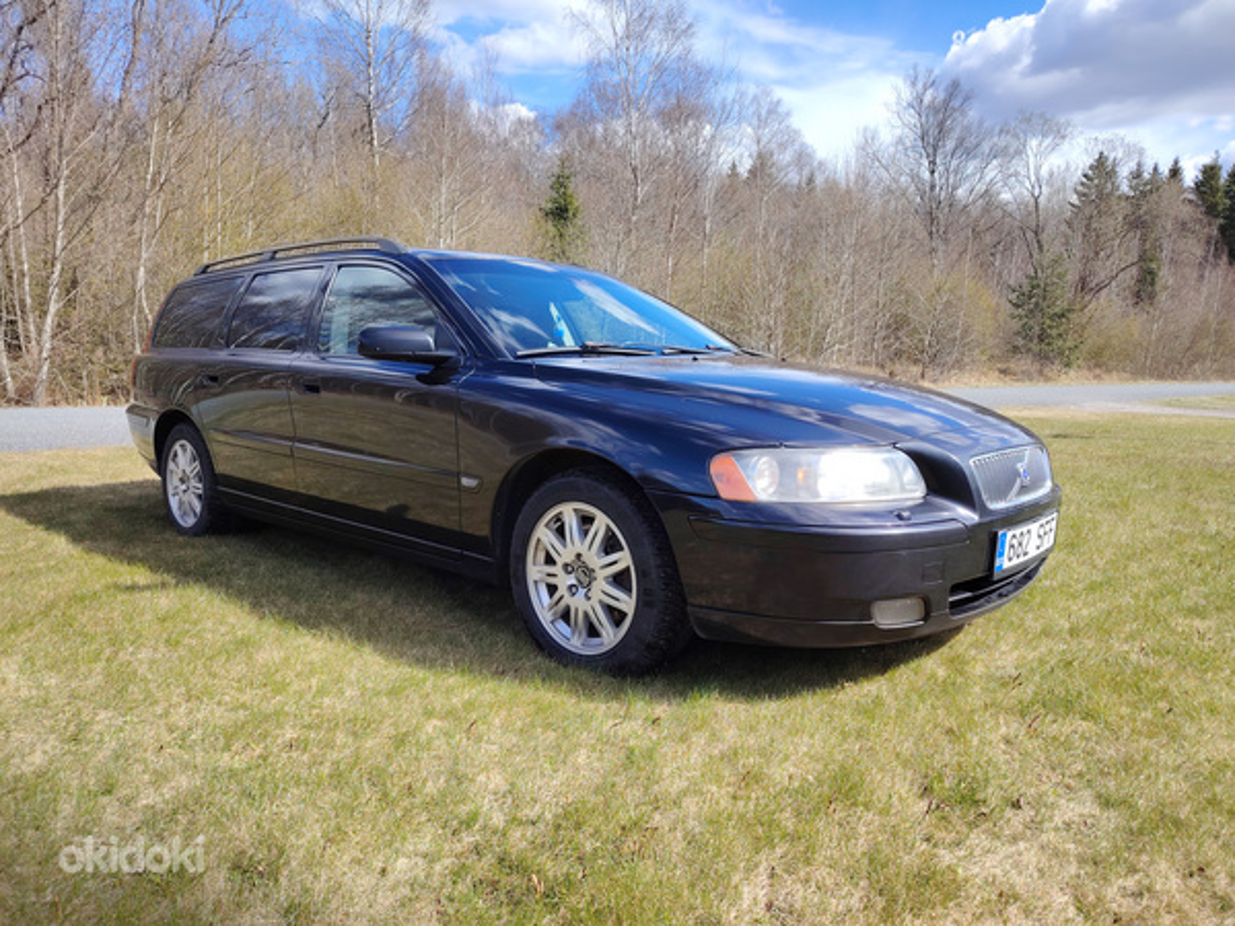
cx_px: 618
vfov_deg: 56.8
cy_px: 463
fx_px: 856
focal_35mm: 24
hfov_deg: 71.6
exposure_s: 1/552
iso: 100
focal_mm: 5.25
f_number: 1.75
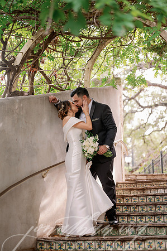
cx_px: 84
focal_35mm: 50
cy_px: 126
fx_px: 349
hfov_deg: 26.9
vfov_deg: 39.6
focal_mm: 50
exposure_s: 1/60
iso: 64
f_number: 2
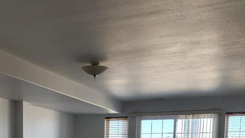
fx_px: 370
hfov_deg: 36.1
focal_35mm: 57
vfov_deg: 19.2
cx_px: 76
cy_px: 189
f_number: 1.8
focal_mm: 5.4
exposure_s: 1/180
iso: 100
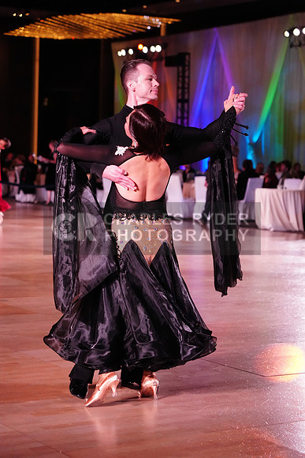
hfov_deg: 15.9
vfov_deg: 23.6
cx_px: 152
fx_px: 1092
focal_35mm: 86
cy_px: 229
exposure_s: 1/500
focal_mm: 86
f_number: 4
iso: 4000
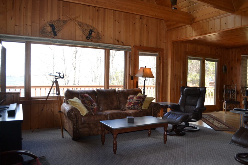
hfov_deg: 67.4
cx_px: 124
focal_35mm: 27
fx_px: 186
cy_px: 82
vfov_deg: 47.9
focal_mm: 18
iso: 320
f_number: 4
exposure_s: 1/125
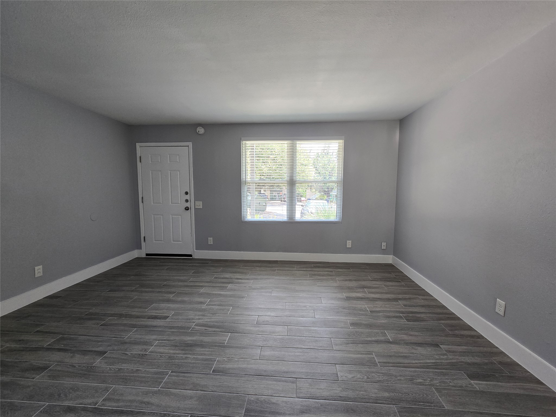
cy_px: 208
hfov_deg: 106.2
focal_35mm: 13
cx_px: 278
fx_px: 209
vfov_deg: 89.9
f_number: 2.2
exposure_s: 1/60
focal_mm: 2.2
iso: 100
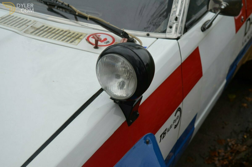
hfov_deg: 32.0
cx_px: 126
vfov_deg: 21.5
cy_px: 84
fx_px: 440
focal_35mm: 63
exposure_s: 1/160
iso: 200
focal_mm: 42
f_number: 6.3
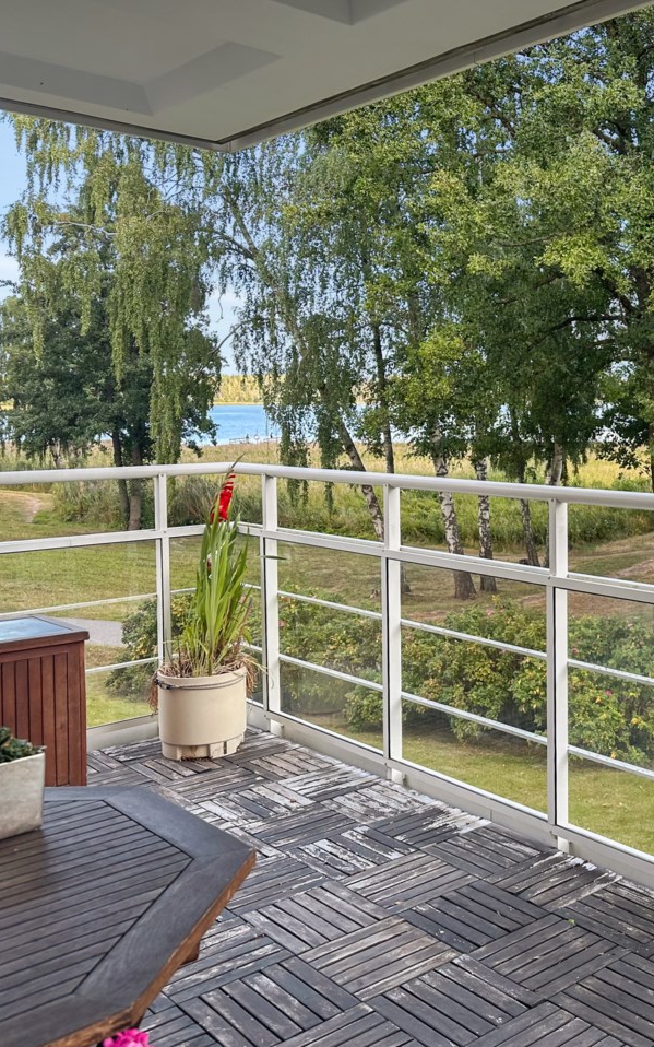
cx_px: 627
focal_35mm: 34
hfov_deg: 34.5
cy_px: 524
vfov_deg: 56.7
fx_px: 969
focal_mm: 6.86
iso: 80
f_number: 1.8
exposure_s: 1/380
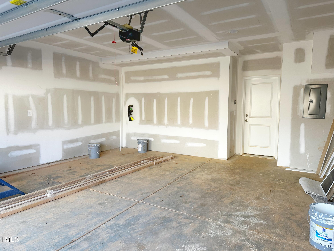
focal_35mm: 24
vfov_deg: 56.8
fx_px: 232
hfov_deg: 71.6
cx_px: 167
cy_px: 126
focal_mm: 6.86
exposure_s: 1/121
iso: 64
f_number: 1.78
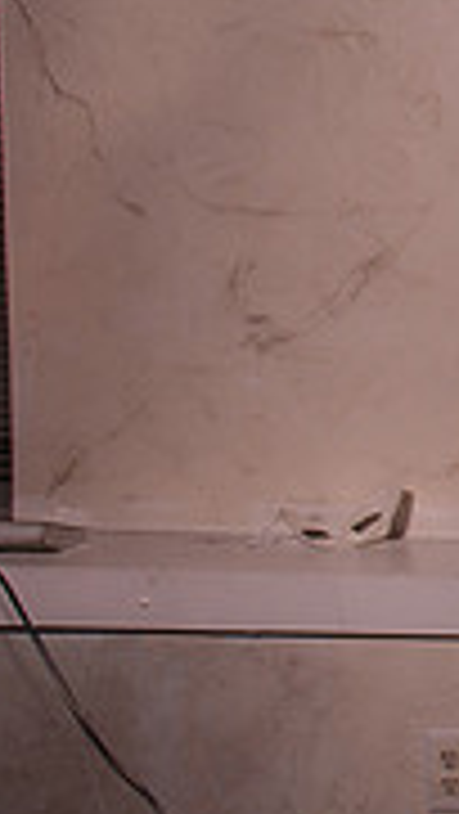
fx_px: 2939
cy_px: 308
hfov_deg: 8.0
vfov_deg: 15.8
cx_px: 1242
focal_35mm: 136
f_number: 14
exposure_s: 1/125
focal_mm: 27
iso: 200
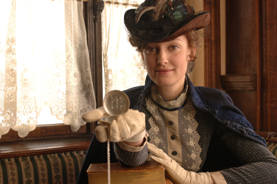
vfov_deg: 28.0
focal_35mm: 48
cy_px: 92
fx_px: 369
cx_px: 138
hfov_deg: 41.2
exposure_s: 1/50
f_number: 7.1
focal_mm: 32
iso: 400
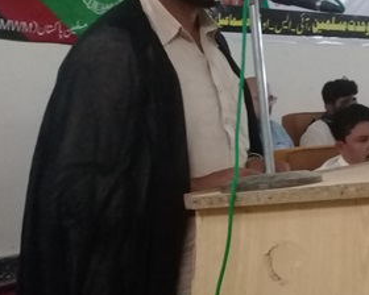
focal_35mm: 72
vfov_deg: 21.3
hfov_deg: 26.4
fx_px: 786
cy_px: 137
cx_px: 201
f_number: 2.2
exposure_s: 1/17
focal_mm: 3.3
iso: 400
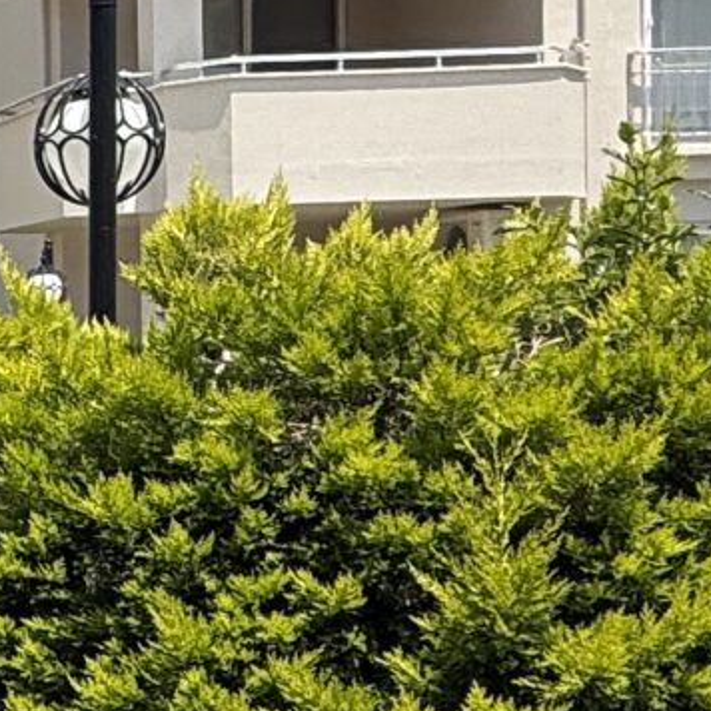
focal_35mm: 89
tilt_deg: -0.4
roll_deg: +1.2
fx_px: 2068
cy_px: 399
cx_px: -909
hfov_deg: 14.3
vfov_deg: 19.5
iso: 50
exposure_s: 1/1961
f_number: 2.2
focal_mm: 2.22
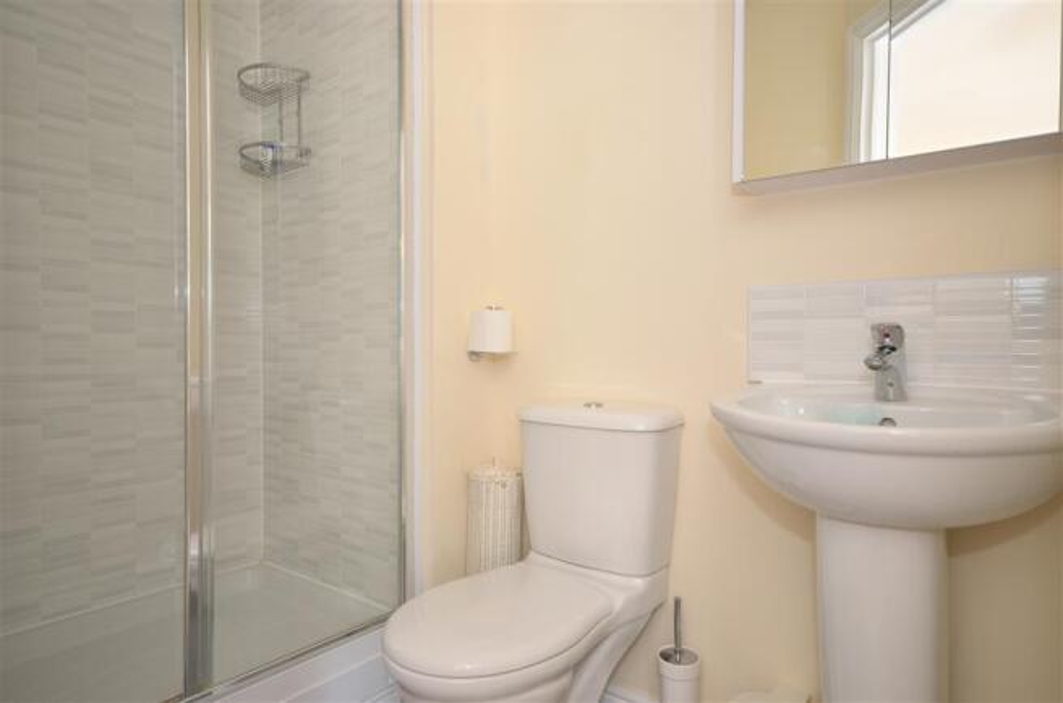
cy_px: 352
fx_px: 619
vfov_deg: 59.2
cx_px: 532
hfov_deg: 81.3
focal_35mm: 21
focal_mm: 14
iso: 200
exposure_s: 1/2.5
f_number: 5
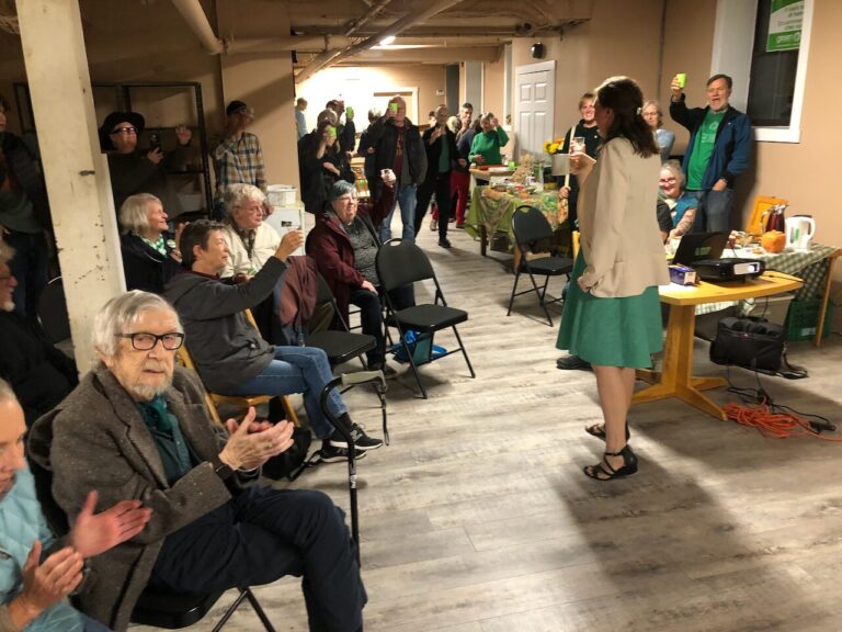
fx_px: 681
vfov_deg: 49.7
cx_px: 421
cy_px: 316
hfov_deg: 63.4
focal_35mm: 28
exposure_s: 1/13
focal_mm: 4
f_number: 1.8
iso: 100
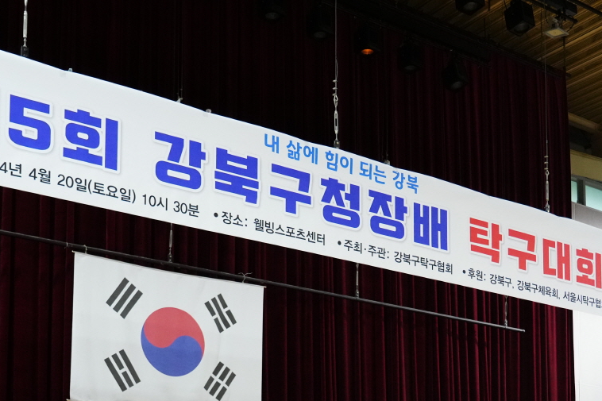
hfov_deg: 35.1
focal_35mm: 57
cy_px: 472
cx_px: 309
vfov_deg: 22.1
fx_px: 953
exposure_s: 1/250
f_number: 4
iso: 3200
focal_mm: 24
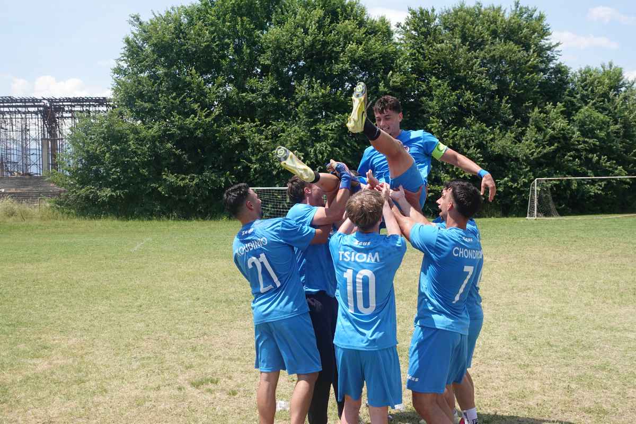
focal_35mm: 47
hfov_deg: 41.9
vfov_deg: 28.6
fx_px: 830
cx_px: 318
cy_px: 212
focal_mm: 17.59
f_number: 2.8
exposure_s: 1/1600
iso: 160
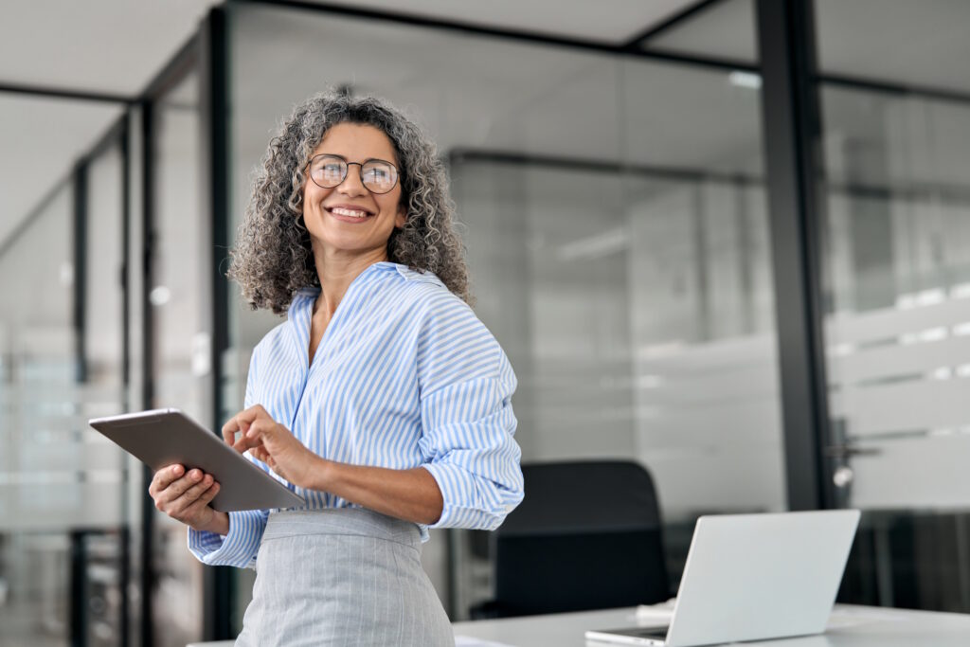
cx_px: 485
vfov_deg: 27.0
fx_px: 1347
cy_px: 324
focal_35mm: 50
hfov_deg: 39.6
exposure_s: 1/250
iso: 200
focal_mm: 50
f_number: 1.8
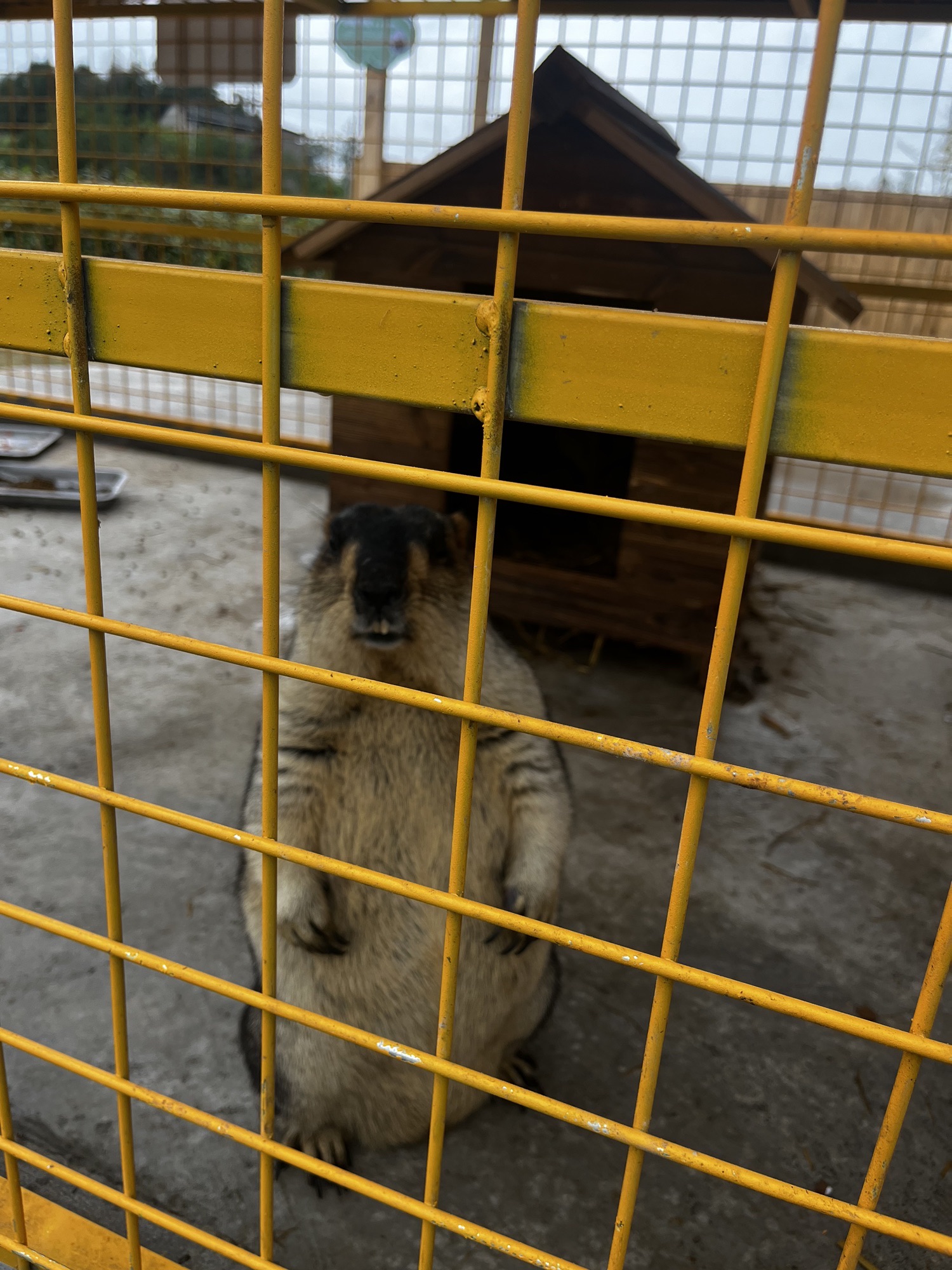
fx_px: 953
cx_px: 476
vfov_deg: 67.3
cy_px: 635
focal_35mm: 26
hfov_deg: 53.1
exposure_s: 1/761
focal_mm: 5.1
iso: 50
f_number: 1.6
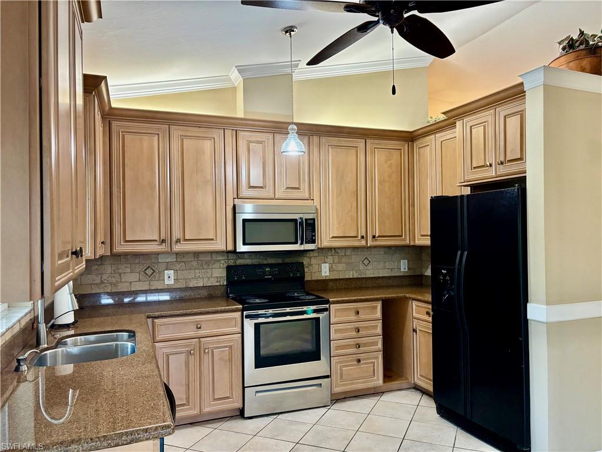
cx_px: 301
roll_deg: +1.6
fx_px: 452
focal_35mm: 26
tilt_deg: +1.0
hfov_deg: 67.3
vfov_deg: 53.1
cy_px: 226
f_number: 1.6
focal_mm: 5.96
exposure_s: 1/120
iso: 200
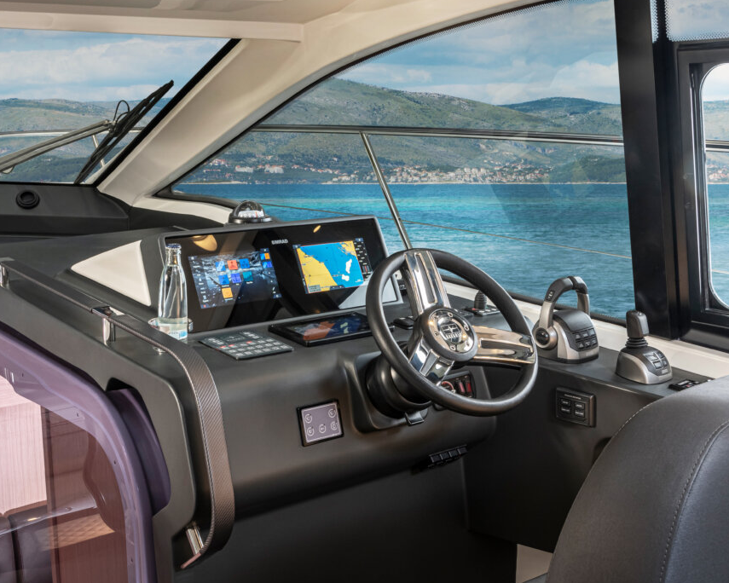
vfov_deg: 31.5
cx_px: 306
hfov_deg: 38.7
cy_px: 292
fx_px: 1036
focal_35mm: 48
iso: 200
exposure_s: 1/2.5
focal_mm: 27
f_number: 13
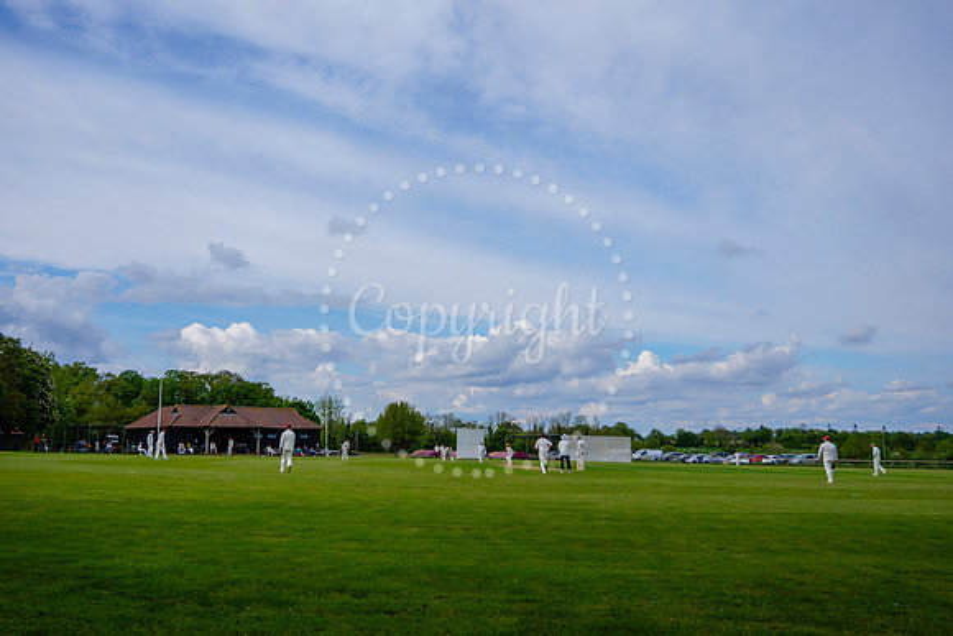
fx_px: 936
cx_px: 476
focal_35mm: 35
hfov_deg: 53.9
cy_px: 278
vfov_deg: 37.5
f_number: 3.8
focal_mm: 17
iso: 200
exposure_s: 1/1600
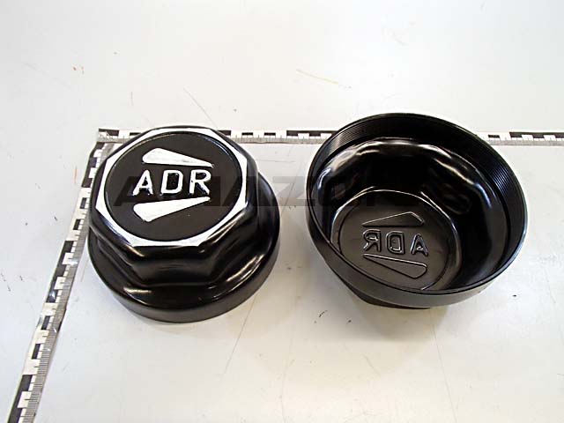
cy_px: 212
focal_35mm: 28
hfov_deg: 63.4
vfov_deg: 49.7
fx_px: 456
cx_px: 282
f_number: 3.9
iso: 400
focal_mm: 5
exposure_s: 1/30
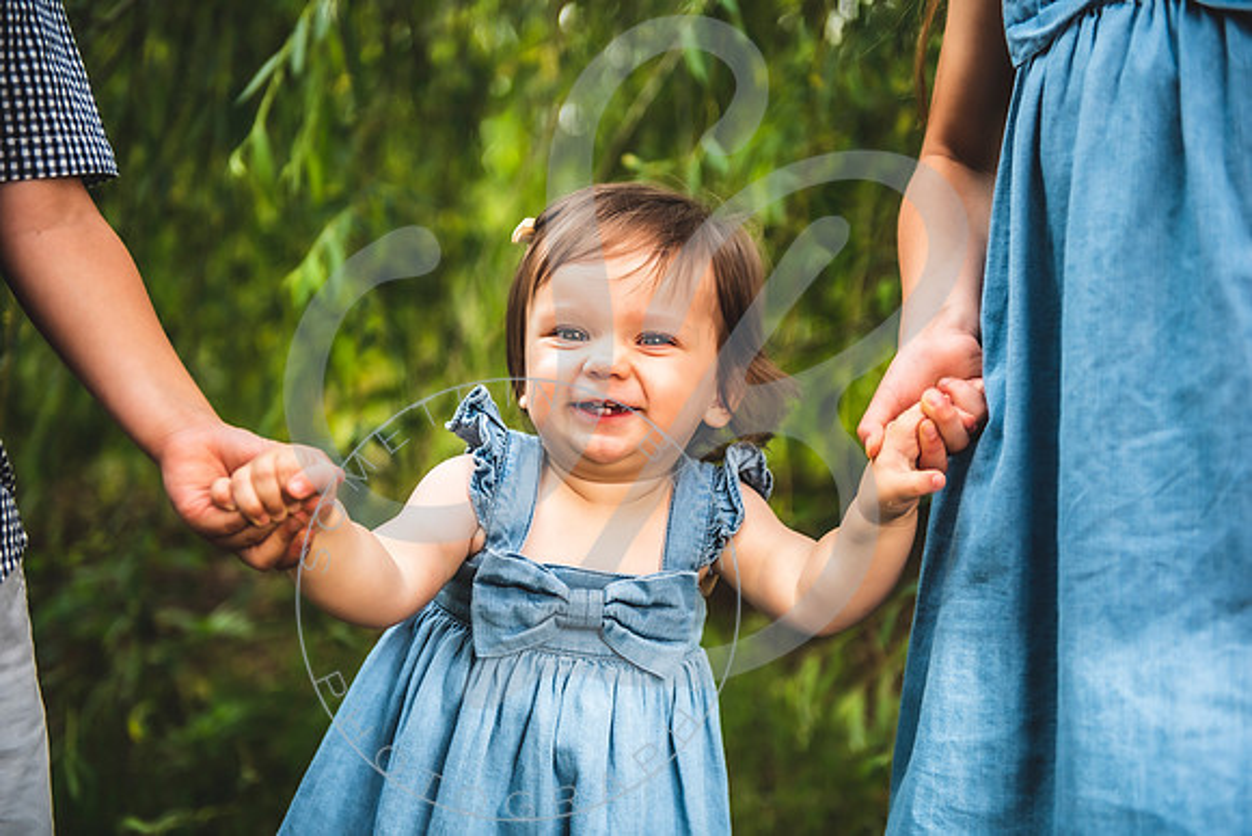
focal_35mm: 58
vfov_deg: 23.4
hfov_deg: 34.5
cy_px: 418
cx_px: 626
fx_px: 2017
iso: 100
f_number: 2.8
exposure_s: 1/400
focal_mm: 58
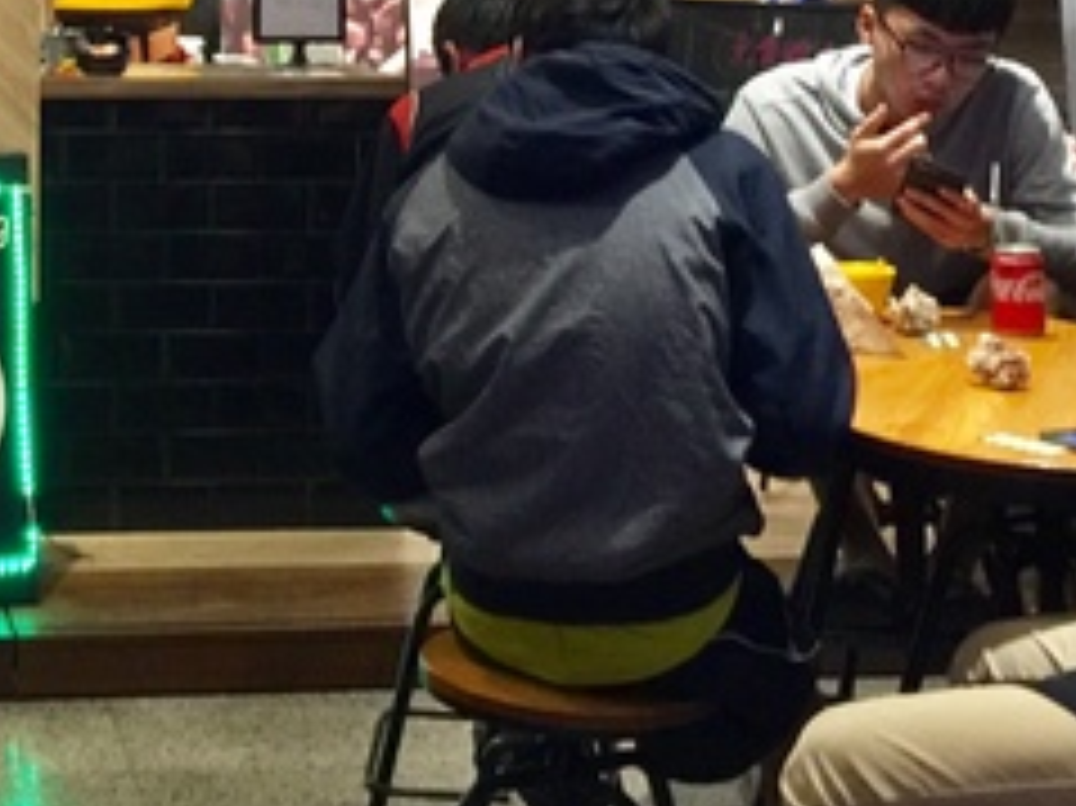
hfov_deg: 22.5
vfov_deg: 16.8
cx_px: 140
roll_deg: -1.7
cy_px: -70
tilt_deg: -0.2
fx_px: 2641
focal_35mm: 85
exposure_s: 1/15
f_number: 2.2
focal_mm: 4.15
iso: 125
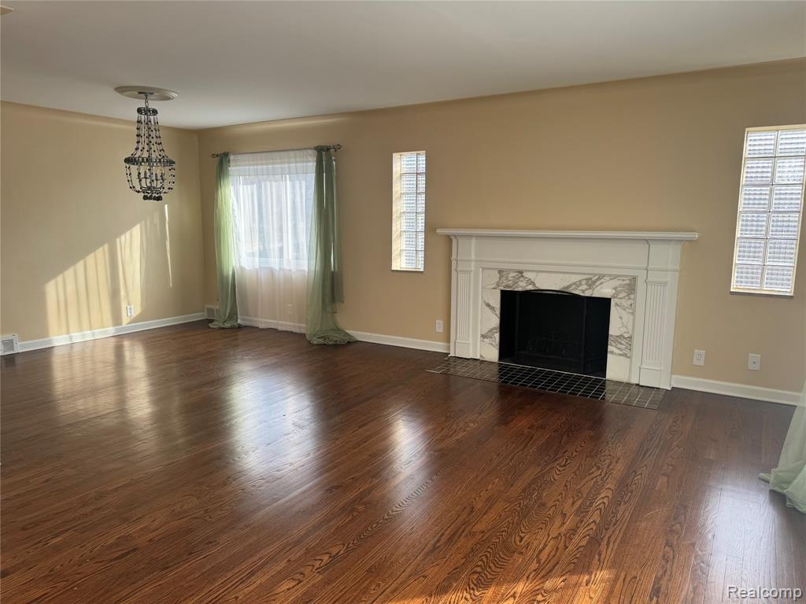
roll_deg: -0.7
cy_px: 302
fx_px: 559
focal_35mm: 24
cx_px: 403
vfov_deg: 56.8
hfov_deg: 71.6
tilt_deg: -8.5
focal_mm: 6.76
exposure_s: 1/203
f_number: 1.78
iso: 80
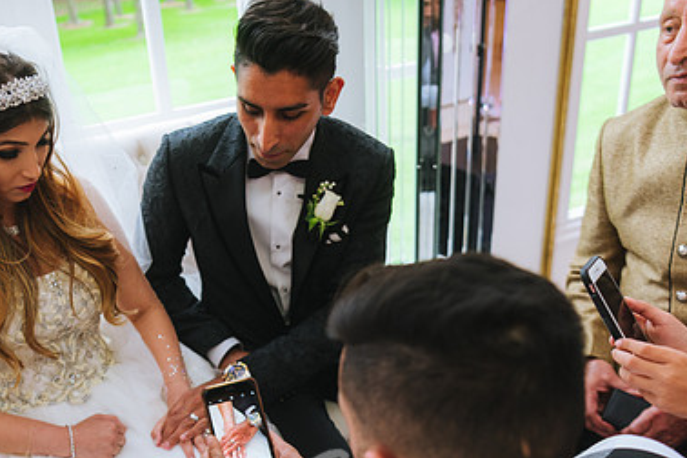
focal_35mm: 43
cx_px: 244
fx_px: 821
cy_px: 346
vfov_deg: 30.6
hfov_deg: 44.9
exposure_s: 1/200
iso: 800
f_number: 2.8
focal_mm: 28
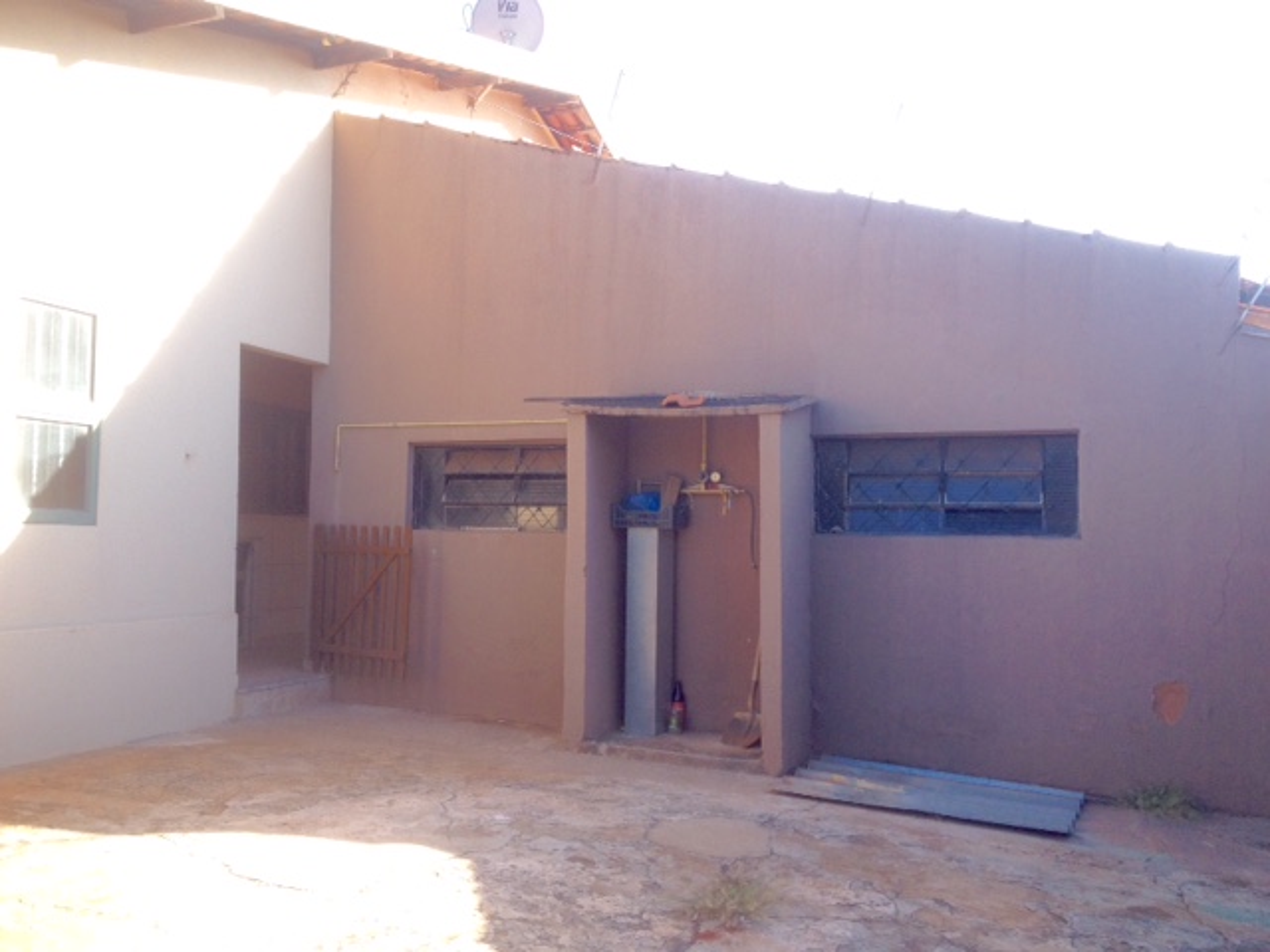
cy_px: 476
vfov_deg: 40.7
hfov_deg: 52.6
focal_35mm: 35
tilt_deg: +0.5
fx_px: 1284
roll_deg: +2.0
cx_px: 635
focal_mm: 4.28
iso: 50
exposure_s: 1/302
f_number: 2.4
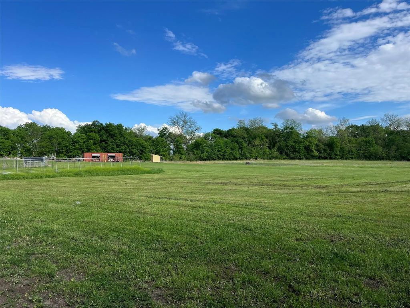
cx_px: 205
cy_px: 154
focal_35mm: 26
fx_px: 308
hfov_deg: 67.3
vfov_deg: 53.1
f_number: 1.6
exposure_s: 1/2688
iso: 50
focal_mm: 5.1
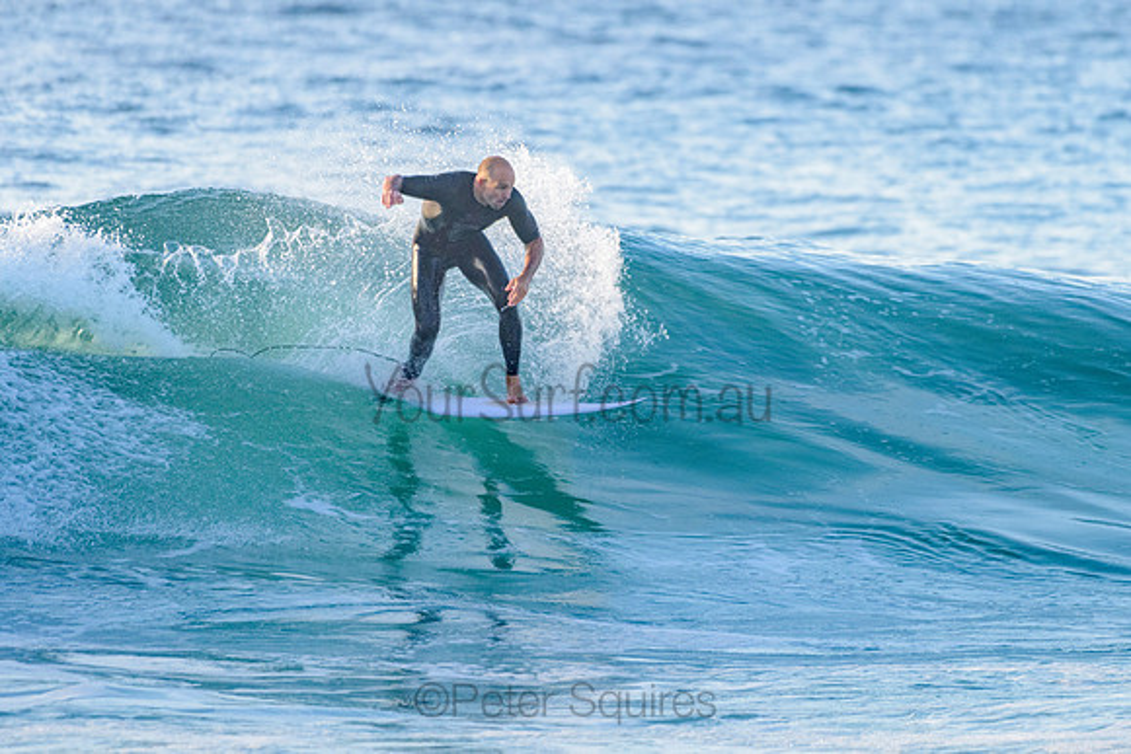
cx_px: 659
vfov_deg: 2.2
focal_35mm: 612
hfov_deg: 3.4
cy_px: 317
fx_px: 19239
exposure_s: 1/2000
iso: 1600
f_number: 5.6
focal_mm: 500
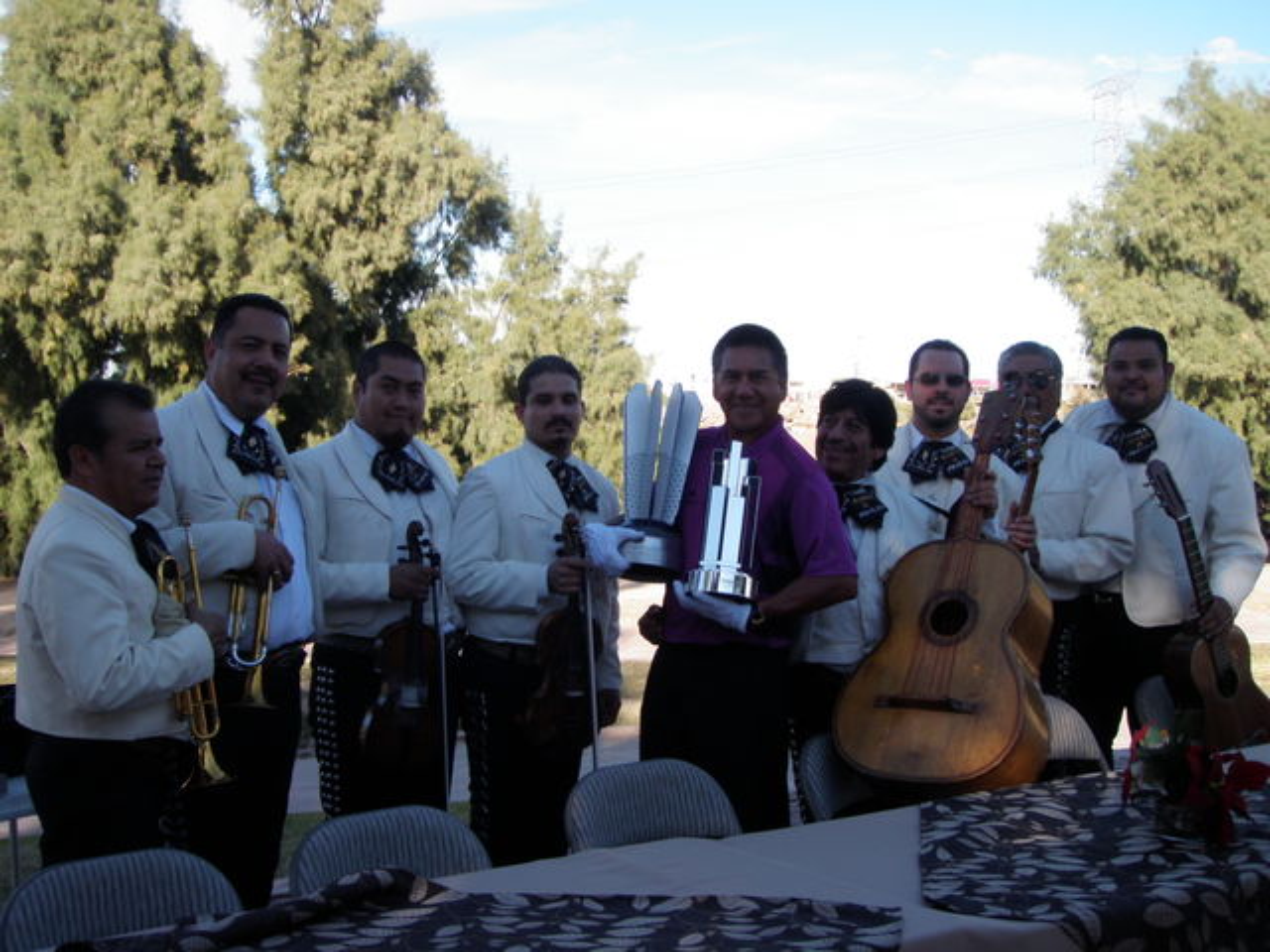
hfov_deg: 37.5
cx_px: 635
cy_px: 476
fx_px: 1871
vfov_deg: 28.6
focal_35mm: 51
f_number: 4
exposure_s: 1/320
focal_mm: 9.13
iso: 80
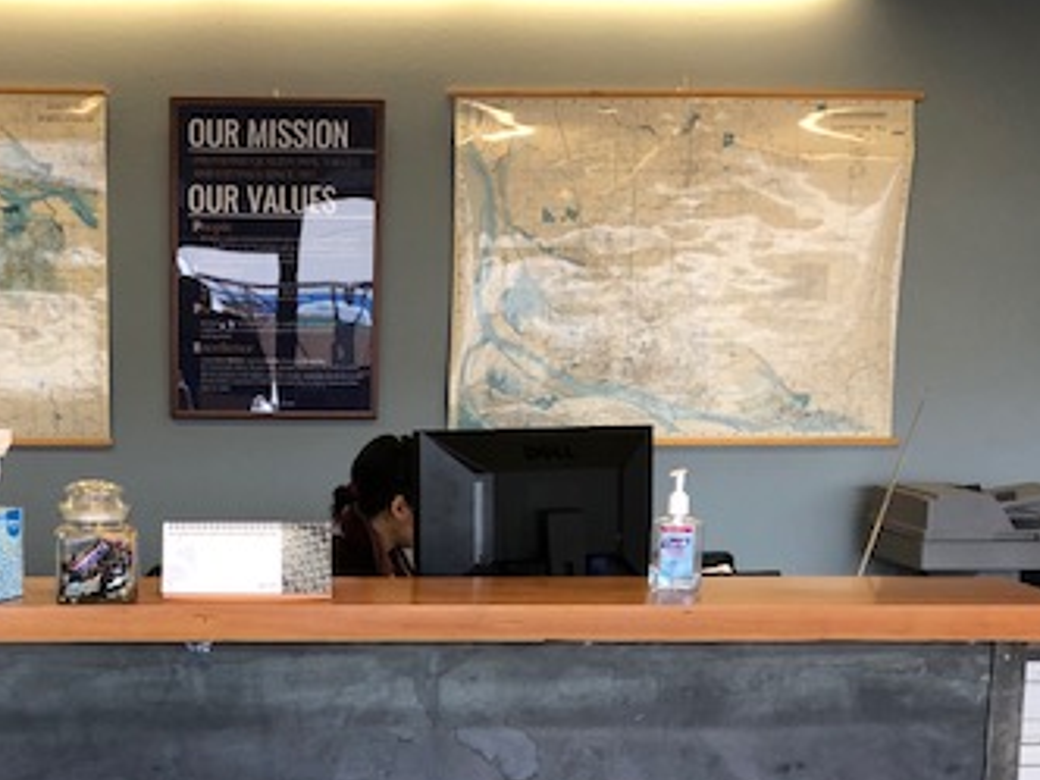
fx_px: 1622
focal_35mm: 54
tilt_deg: -9.7
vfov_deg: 26.5
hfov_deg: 34.9
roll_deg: +0.6
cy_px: 627
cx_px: 273
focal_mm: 3.99
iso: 40
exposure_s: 1/24
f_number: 1.8
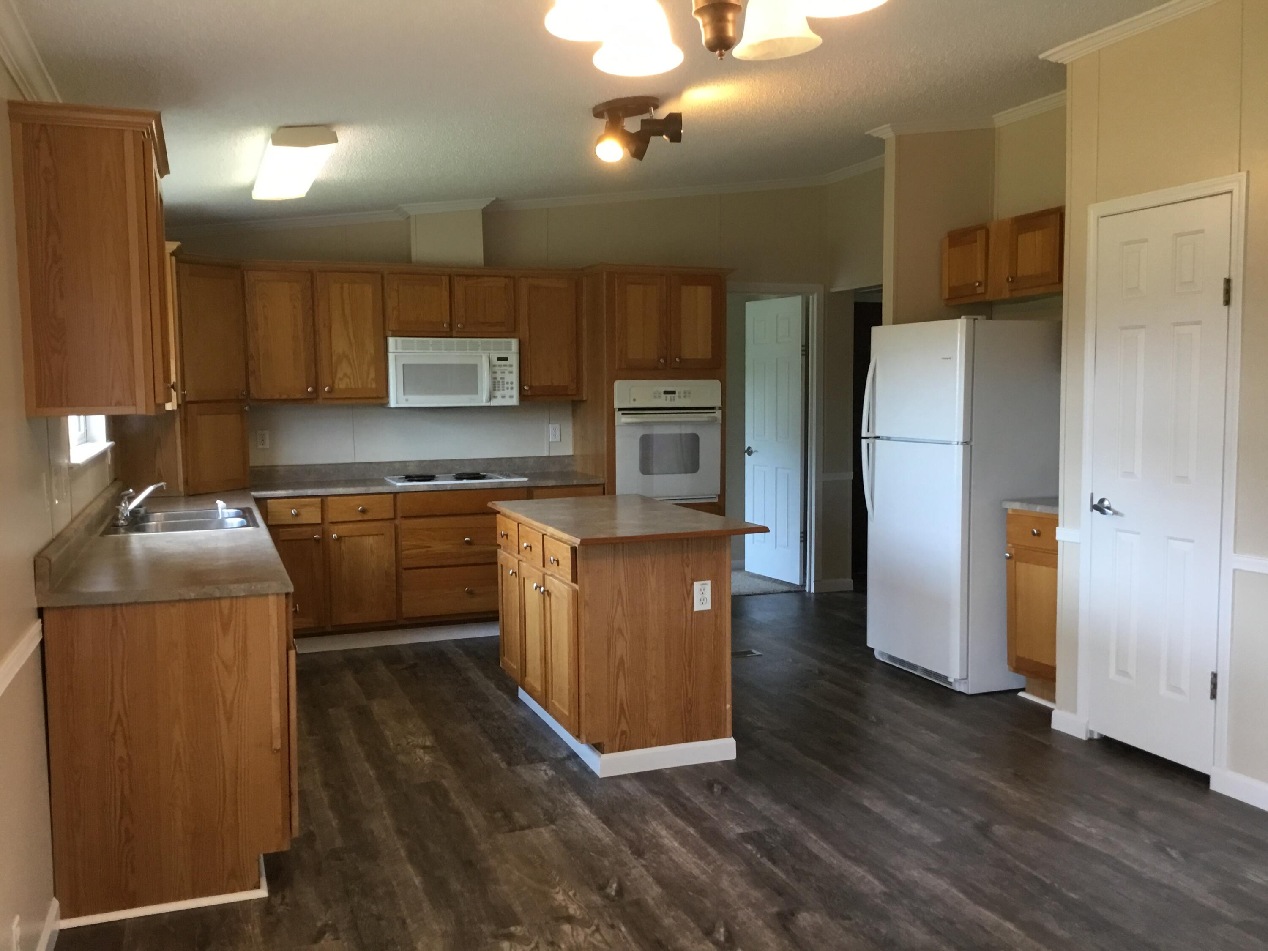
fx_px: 1136
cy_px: 476
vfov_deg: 45.4
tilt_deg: -4.0
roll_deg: +1.6
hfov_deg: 58.4
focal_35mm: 31
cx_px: 634
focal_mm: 3.3
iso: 100
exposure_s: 1/30
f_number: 2.4
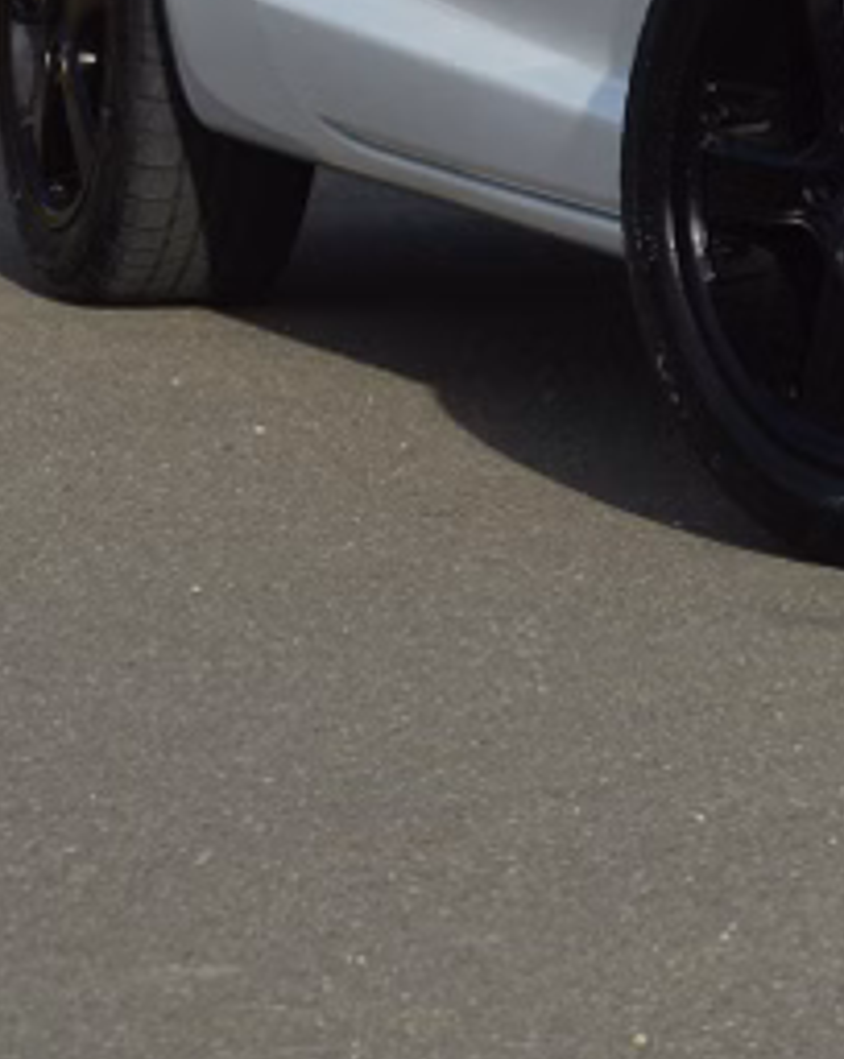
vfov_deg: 7.1
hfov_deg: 5.6
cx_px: 1448
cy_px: -25
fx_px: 8545
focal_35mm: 273
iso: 100
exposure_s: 1/320
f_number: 9
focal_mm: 62
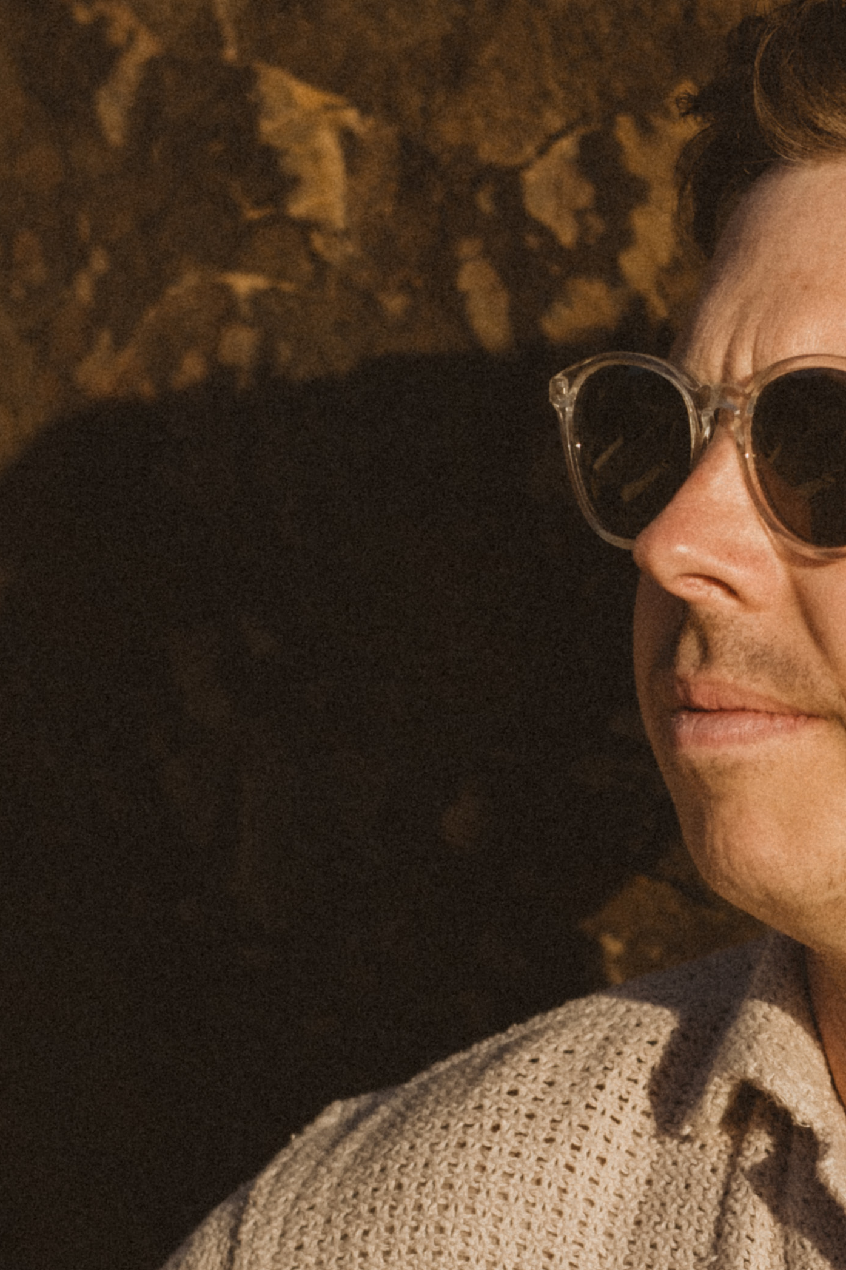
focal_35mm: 158
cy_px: 1039
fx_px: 5570
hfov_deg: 8.6
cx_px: 827
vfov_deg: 12.9
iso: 160
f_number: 2.8
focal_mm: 35
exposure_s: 1/2500
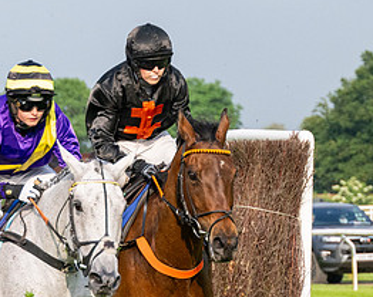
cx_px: -92
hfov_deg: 4.5
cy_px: 220
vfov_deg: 3.6
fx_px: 4753
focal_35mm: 431
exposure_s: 1/4000
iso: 400
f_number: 4
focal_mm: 98
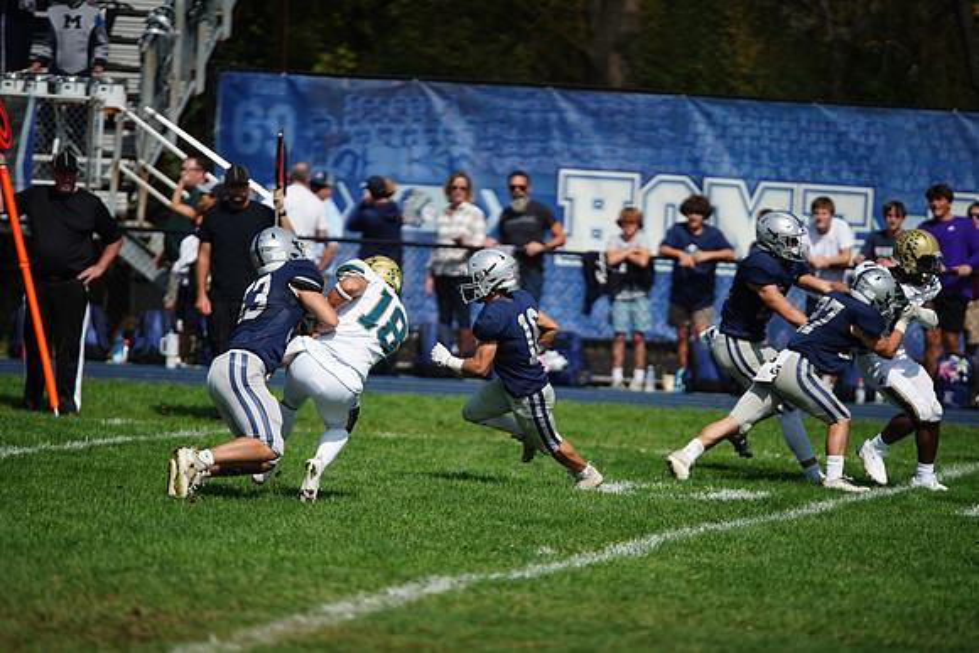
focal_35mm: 300
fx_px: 8160
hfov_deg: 6.9
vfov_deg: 4.6
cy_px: 326
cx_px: 490
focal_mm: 300
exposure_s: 1/8000
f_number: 2.8
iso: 400
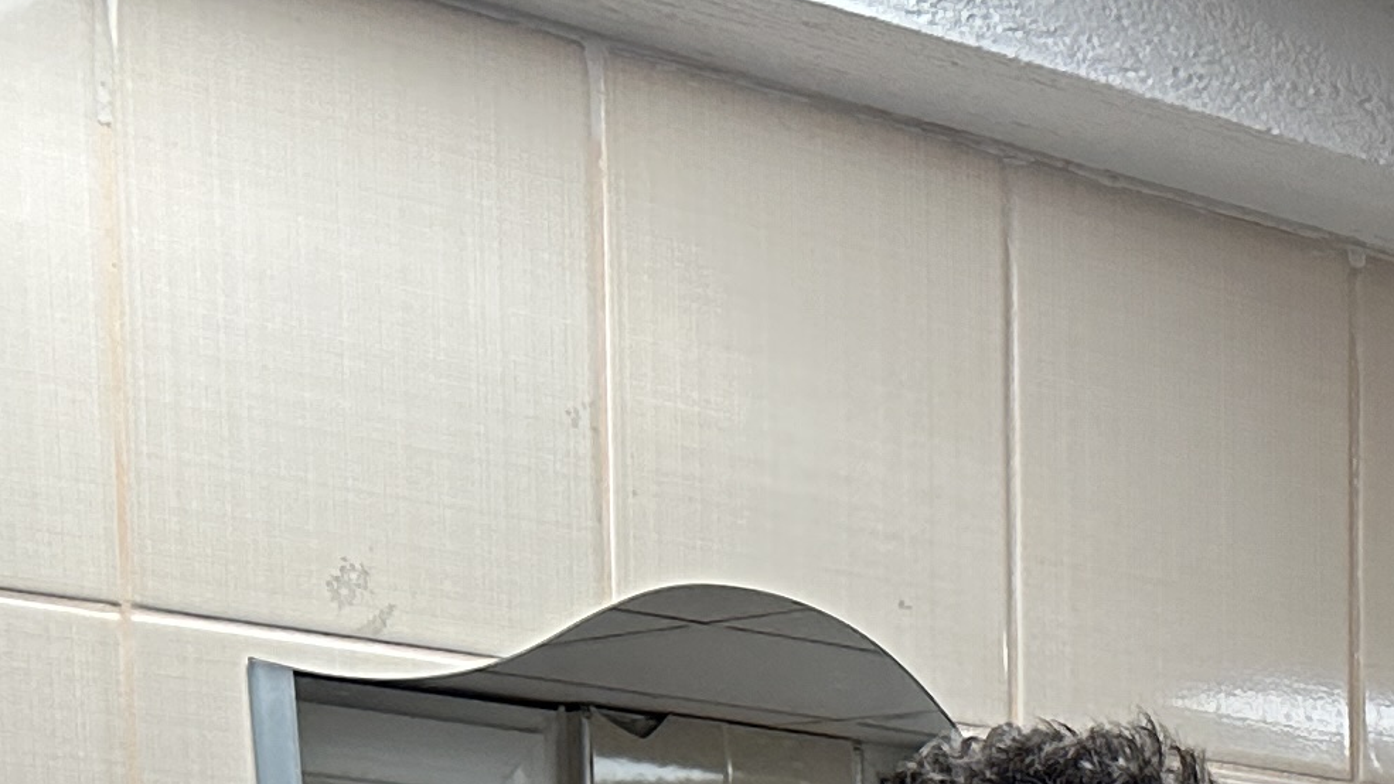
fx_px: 3955
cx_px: 1878
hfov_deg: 18.4
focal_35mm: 107
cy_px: 1936
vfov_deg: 9.8
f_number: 1.78
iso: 200
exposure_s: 1/100
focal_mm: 6.86
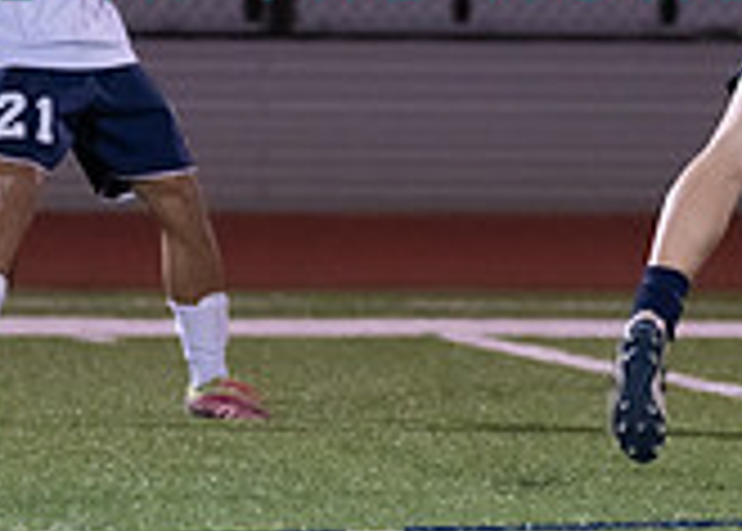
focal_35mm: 1044
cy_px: -15
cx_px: 761
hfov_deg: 1.9
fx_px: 22010
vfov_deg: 1.4
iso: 2500
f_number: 2.8
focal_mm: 200
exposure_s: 1/1000
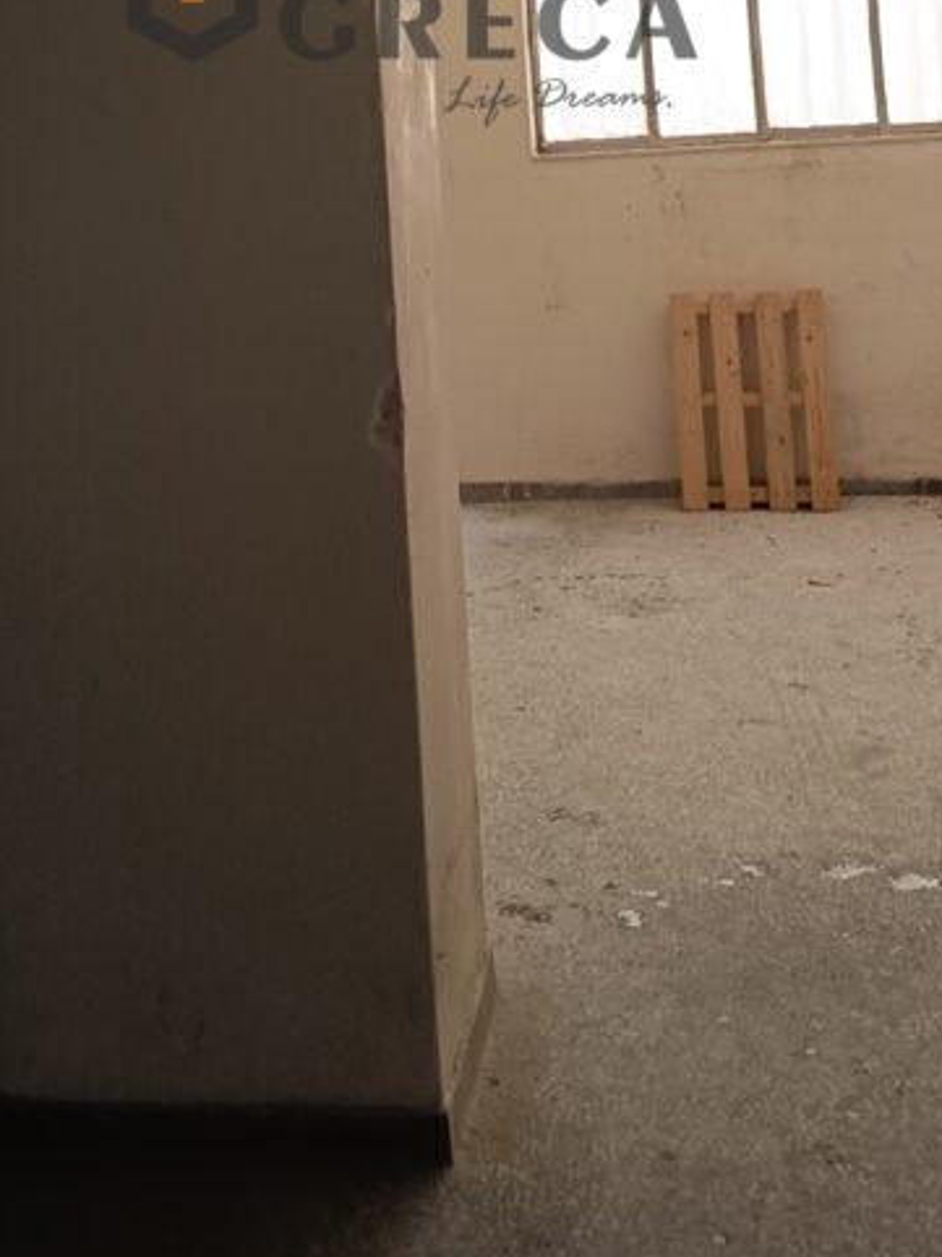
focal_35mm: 51
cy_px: -8
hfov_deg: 28.5
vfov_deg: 34.1
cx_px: 412
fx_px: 1852
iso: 732
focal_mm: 5.27
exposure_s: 1/25
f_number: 1.7
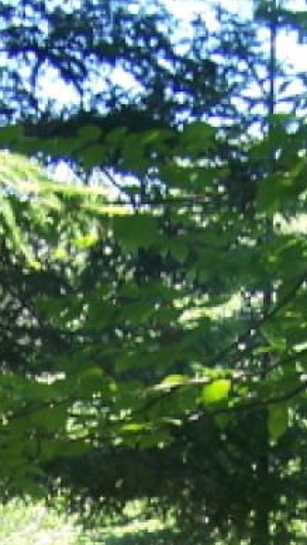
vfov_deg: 13.5
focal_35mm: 146
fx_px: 2111
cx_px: 115
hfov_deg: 8.3
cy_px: 908
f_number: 2.8
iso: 80
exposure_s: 1/80
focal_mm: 6.3
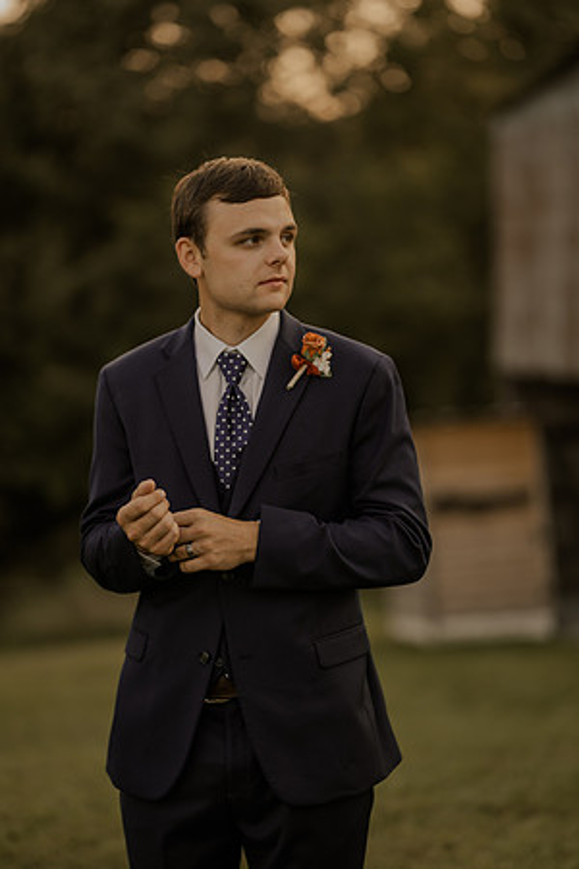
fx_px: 2050
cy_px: 434
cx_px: 290
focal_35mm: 85
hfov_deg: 16.1
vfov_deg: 23.9
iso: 100
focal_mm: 85
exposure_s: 1/320
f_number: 1.6
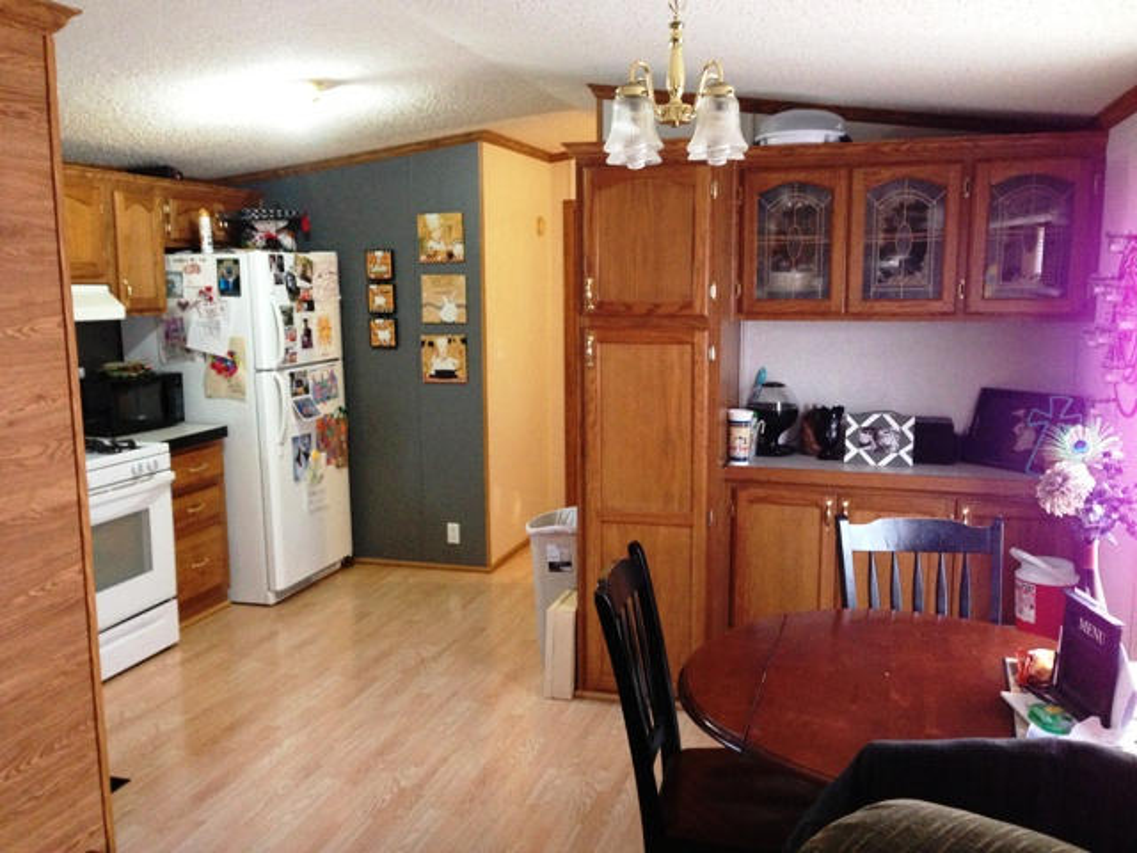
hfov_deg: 55.4
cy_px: 426
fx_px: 1084
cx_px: 568
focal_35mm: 33
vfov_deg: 42.9
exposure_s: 1/15
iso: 400
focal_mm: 4.13
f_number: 2.4
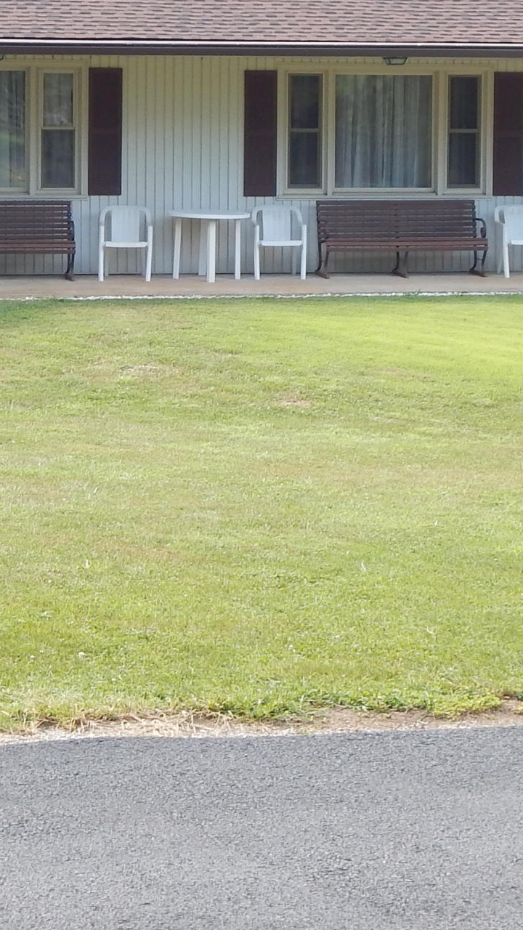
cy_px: 222
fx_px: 2391
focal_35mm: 97
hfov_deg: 12.5
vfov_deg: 21.8
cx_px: 273
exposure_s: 1/160
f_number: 3.4
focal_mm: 6.8
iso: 125
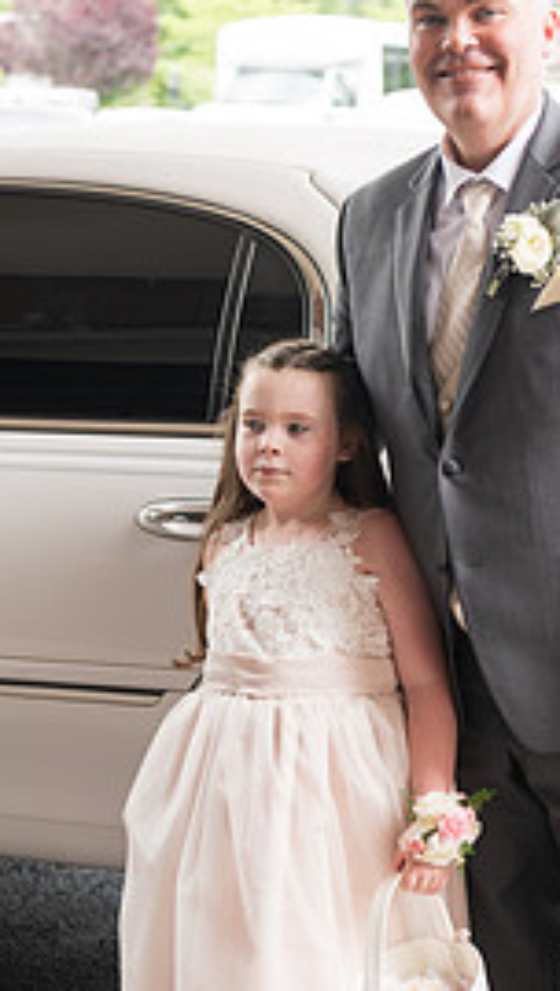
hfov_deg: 17.3
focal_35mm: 70
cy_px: 556
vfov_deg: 30.1
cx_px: 365
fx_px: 1842
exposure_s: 1/125
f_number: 2.8
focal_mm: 40
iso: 64
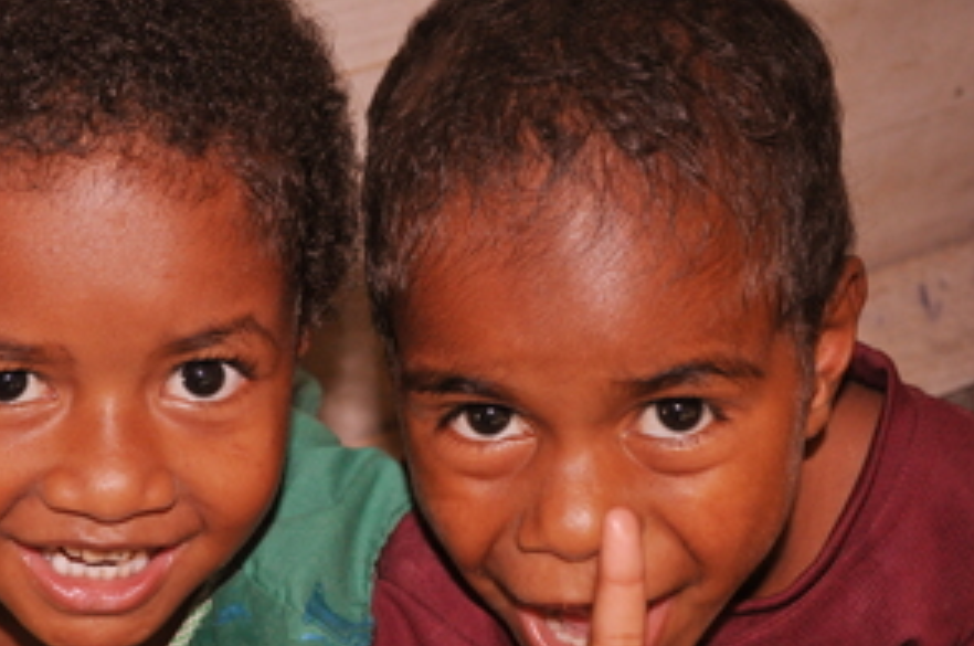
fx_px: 2107
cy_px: 379
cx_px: 354
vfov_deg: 17.4
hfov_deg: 25.9
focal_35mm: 78
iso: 800
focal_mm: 34
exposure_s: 1/60
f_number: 4.2
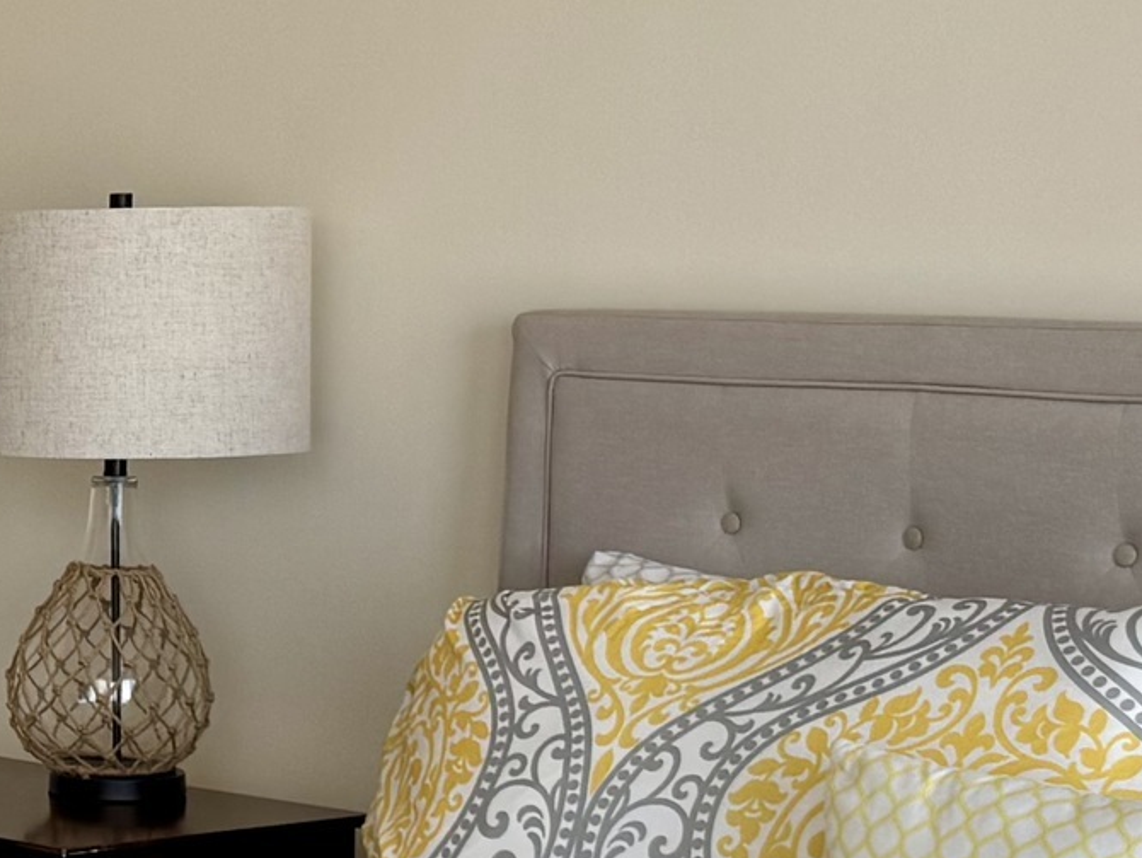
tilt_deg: -5.4
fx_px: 3630
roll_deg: -0.2
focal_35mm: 110
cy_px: 546
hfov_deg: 16.1
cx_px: -666
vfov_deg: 13.5
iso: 80
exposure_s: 1/383
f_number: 1.78
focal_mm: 6.76
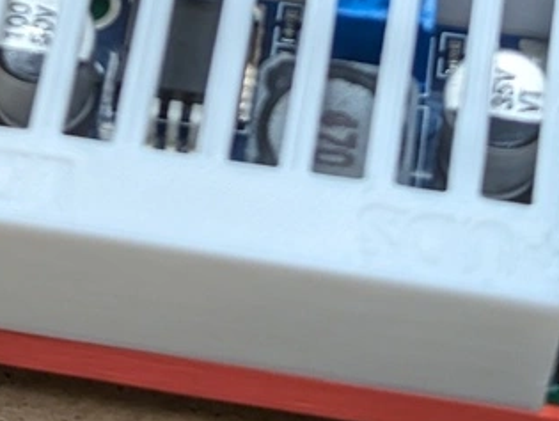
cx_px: 231
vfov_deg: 7.8
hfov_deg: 10.8
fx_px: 2959
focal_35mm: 183
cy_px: -366
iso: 141
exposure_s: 1/148
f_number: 1.85
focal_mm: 6.81
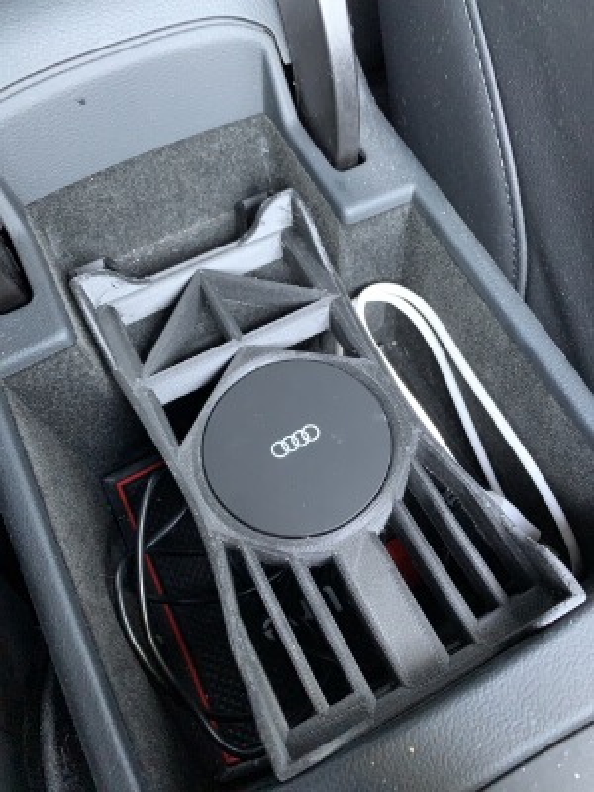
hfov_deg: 53.1
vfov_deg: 67.3
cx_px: 297
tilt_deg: -60.9
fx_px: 595
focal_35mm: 26
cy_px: 396
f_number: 1.8
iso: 400
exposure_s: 1/51
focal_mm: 4.25
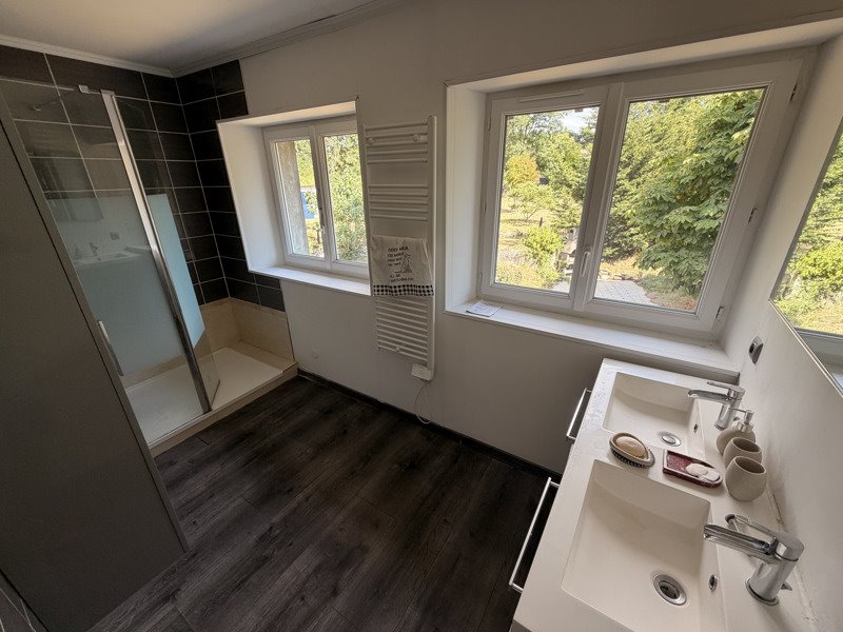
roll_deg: +1.2
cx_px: 422
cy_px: 316
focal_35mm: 14
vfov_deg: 85.7
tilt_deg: -22.2
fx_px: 341
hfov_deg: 102.1
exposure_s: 1/121
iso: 64
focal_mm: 2.22
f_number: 2.2
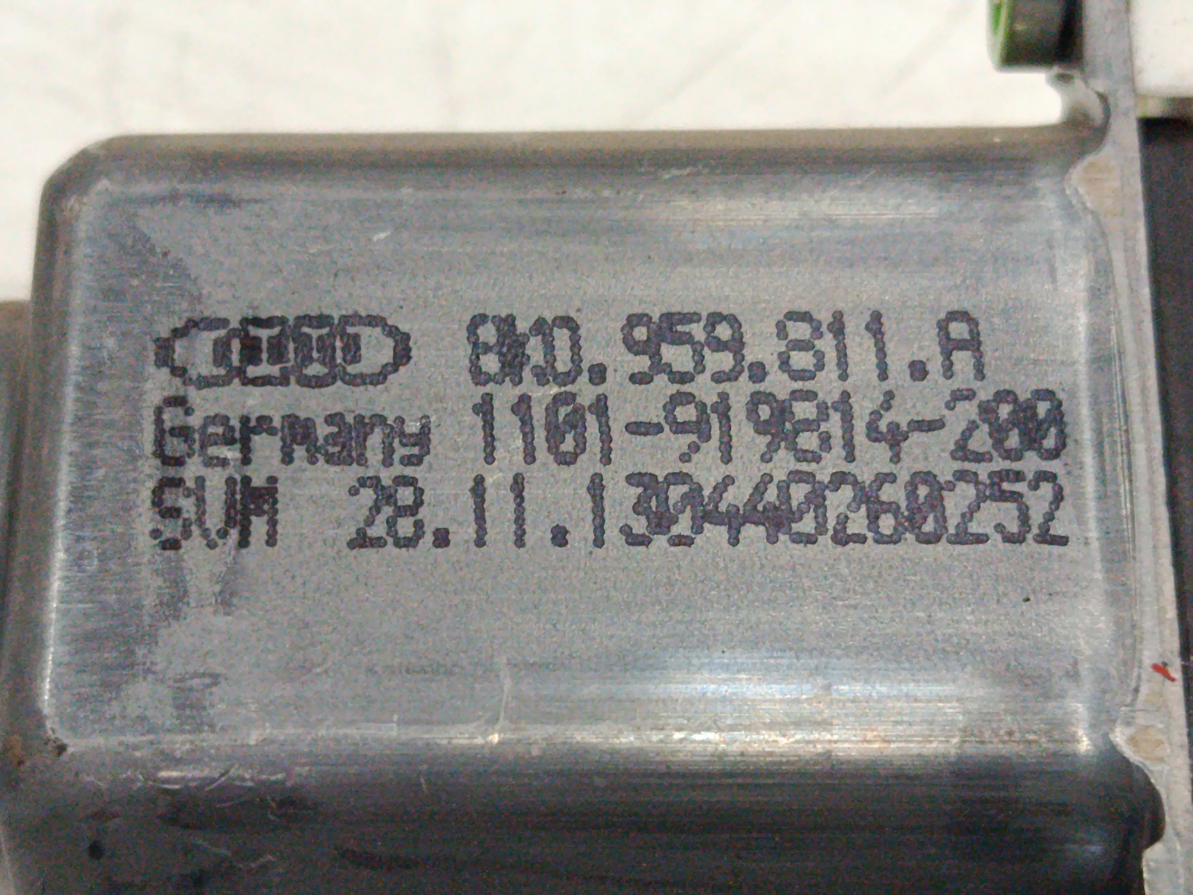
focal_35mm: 76
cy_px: 448
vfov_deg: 19.4
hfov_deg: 25.7
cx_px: 596
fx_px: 2619
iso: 825
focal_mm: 5.24
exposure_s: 1/50
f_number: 1.7
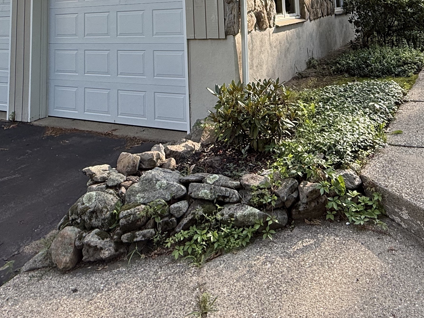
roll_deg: +3.4
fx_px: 392
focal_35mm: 32
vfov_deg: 36.5
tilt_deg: +6.0
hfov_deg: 56.4
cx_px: 256
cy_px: -41
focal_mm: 2.22
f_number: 2.2
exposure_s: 1/201
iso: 64
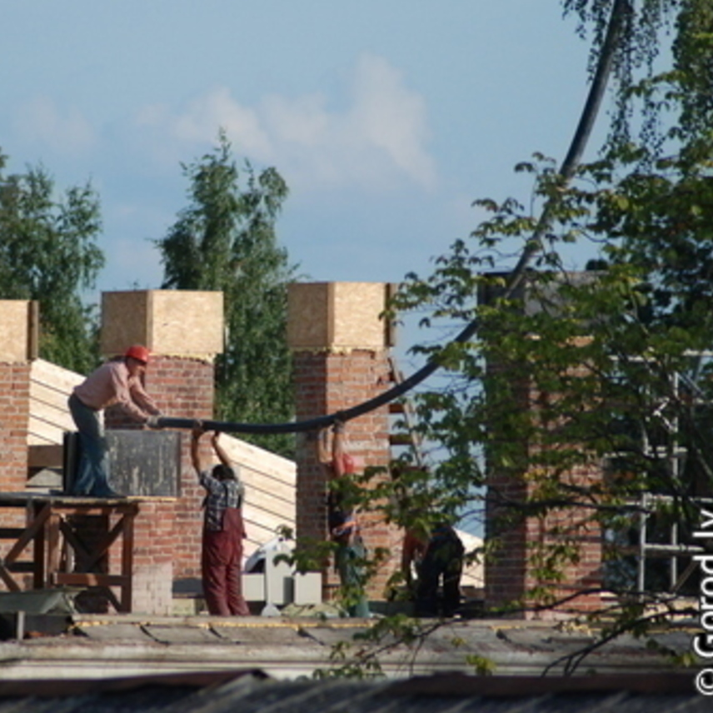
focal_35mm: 573
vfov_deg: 3.1
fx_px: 13353
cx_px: 200
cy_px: 356
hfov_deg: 3.1
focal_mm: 300
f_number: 6.7
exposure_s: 1/1500
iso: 500
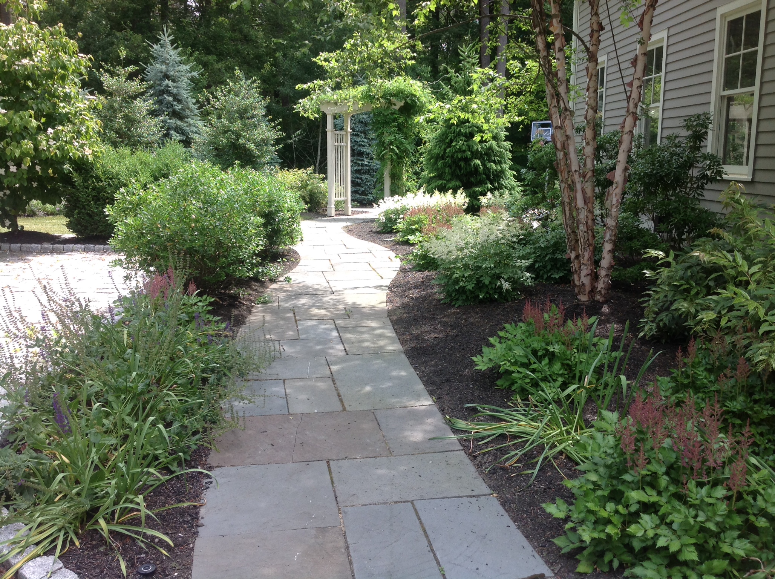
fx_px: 783
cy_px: 290
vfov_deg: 40.6
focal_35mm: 35
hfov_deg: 52.7
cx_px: 388
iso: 50
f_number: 2.4
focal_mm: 4.28
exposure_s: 1/343
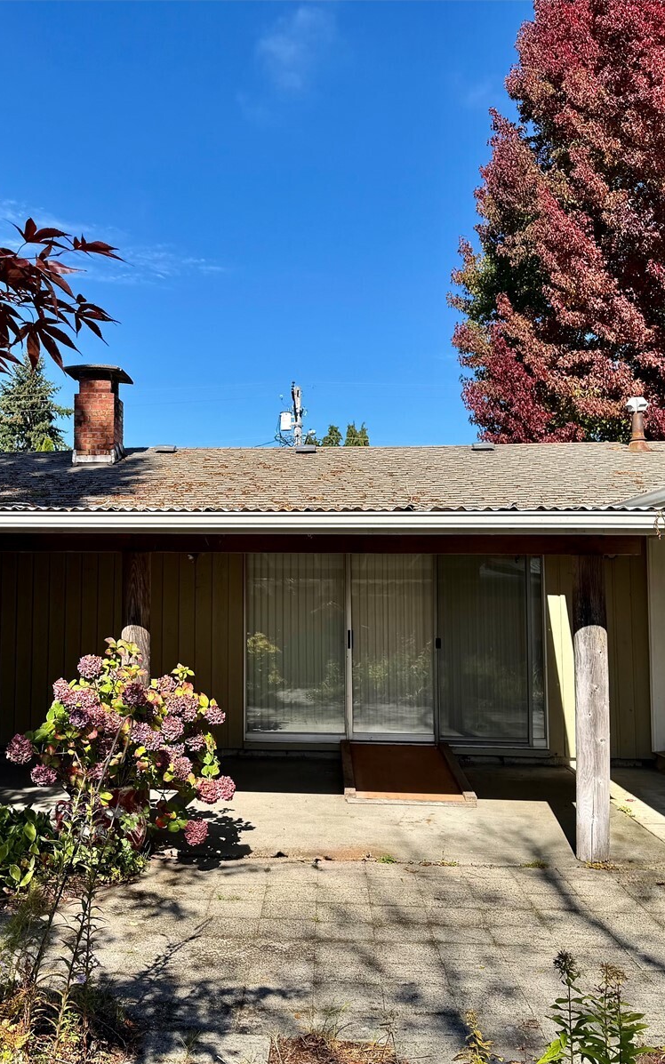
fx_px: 986
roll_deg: +0.2
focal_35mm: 34
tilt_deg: +3.4
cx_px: 231
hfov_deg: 36.9
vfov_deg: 56.7
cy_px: 532
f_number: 1.78
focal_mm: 6.76
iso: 80
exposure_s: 1/2232
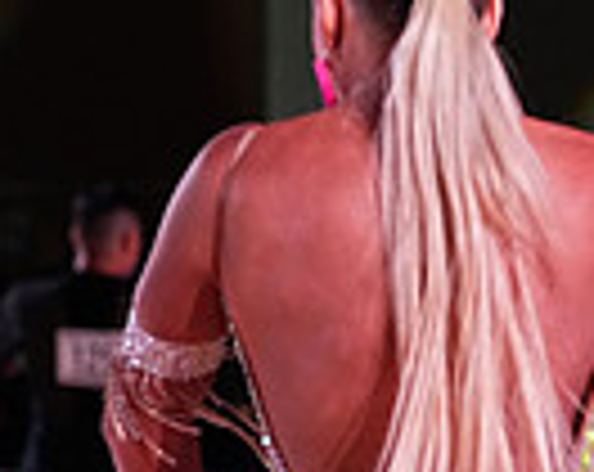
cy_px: 728
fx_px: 8911
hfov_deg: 3.8
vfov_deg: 3.0
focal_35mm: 508
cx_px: -79
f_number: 4.5
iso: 4000
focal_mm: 123
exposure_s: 1/320
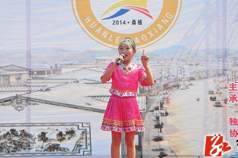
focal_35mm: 196
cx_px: 131
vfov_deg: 7.0
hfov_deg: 10.5
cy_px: 71
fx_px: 1291
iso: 1000
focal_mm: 105
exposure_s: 1/1250
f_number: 9
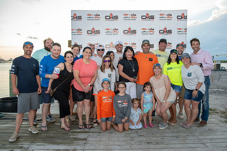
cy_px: 76
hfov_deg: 63.7
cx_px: 114
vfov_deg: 44.9
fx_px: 183
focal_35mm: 29
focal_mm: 29
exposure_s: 1/160
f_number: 4.5
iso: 200
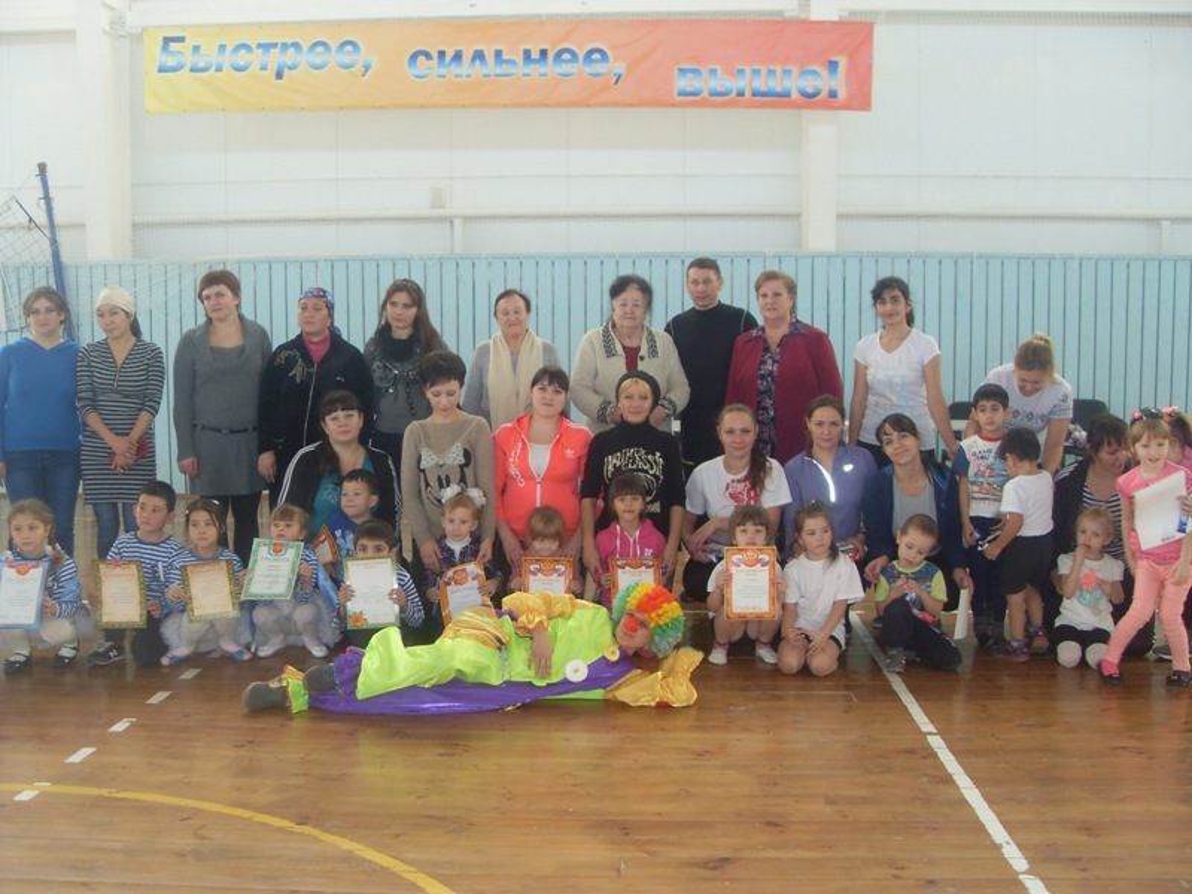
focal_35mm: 37
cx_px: 596
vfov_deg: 38.7
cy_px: 447
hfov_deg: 50.1
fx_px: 1274
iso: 120
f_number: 2.8
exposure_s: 1/45
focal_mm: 6.3
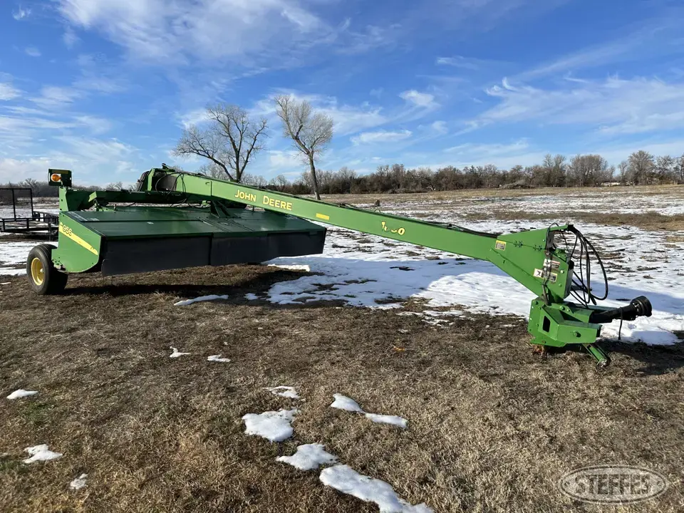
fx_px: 474
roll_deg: -0.3
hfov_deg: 71.6
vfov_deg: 56.8
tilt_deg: -8.3
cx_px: 342
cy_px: 256
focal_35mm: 24
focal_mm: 6.86
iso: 80
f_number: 1.78
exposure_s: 1/4348
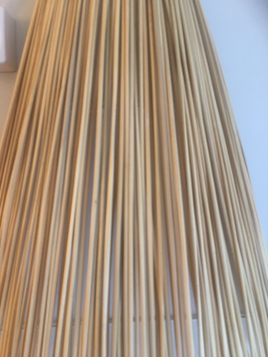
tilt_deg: -2.6
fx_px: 299
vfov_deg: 61.7
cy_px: 178
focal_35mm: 29
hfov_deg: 48.2
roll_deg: -1.3
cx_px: 134
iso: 64
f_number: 2.2
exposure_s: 1/17
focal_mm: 4.15
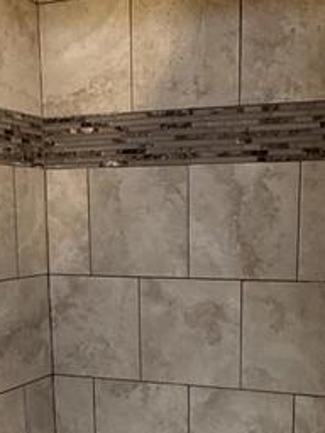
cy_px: 370
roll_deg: -0.3
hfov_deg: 24.8
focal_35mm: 59
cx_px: 178
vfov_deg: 31.5
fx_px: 739
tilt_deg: -10.9
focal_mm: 2.22
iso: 400
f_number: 2.2
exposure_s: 1/60
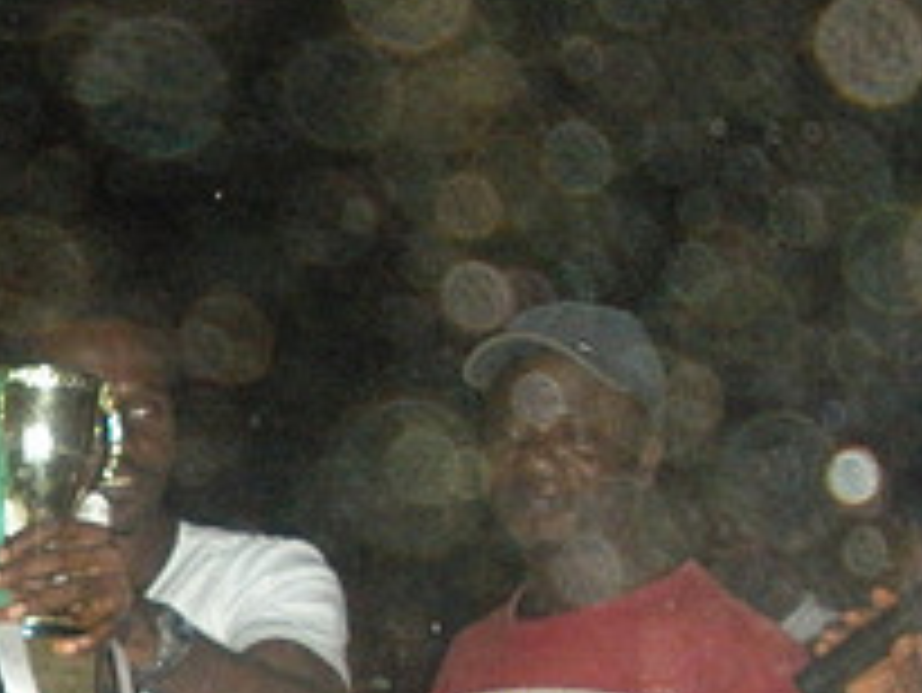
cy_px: 839
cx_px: -148
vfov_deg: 14.1
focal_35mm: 102
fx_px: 2718
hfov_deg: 18.4
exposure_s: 1/60
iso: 453
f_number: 3.5
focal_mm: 6.3
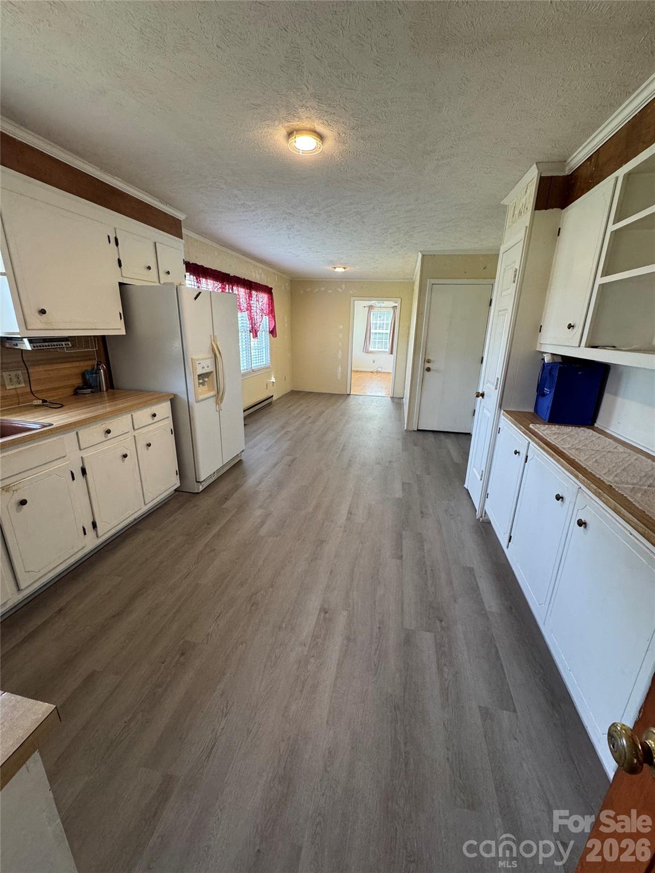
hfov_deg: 85.7
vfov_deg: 102.1
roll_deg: -1.8
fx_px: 353
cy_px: 436
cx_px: 328
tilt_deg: -18.3
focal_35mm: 14
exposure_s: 1/120
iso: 250
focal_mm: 2.22
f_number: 2.2
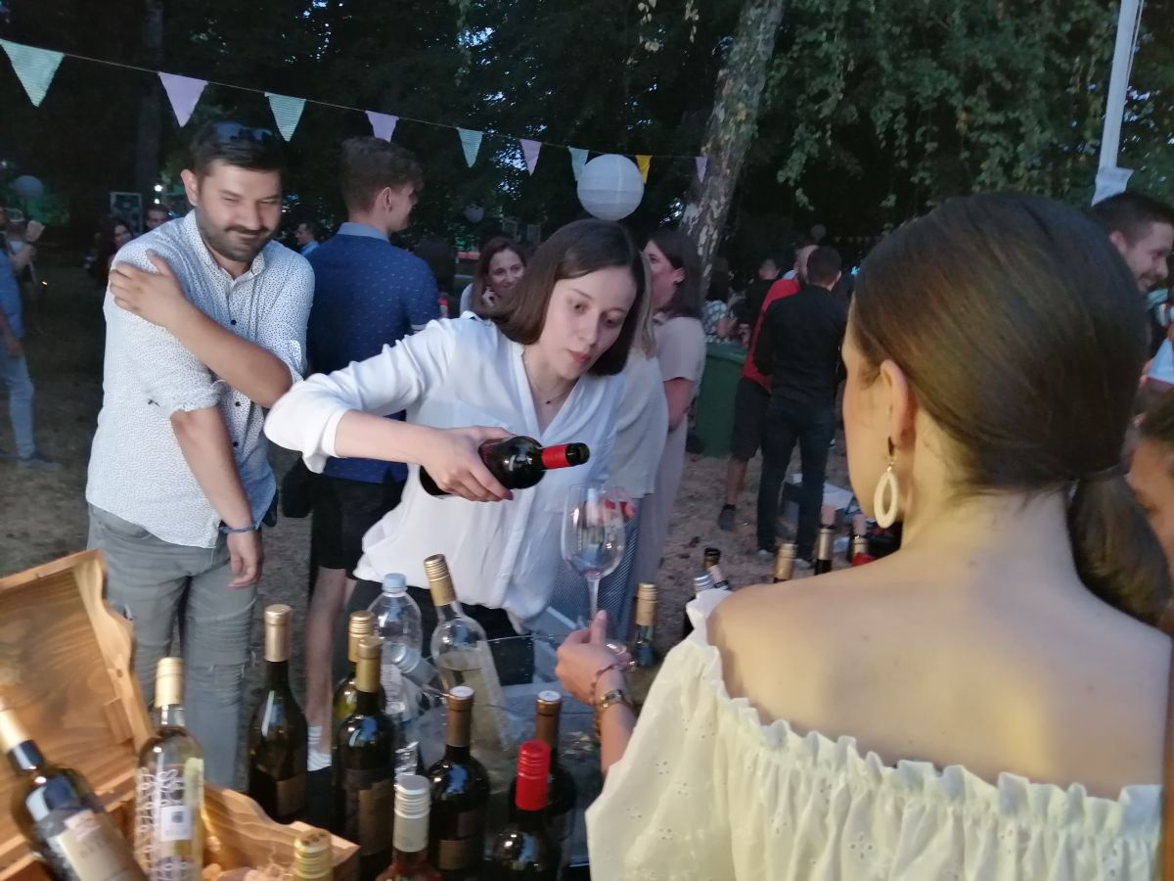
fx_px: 882
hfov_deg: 67.3
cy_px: 440
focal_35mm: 26
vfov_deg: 53.1
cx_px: 587
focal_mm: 3.64
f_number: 1.8
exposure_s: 1/20
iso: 320
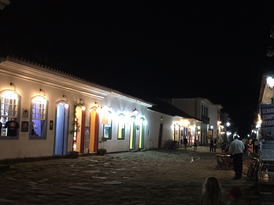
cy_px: 125
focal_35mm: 43
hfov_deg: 43.2
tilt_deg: +2.2
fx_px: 340
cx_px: 183
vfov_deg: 33.5
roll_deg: -2.3
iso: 320
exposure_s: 1/15
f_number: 2.2
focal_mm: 4.15
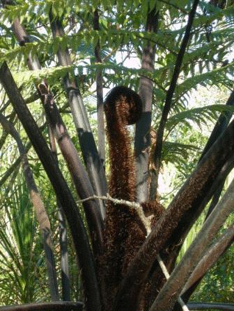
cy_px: 156
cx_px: 117
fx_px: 991
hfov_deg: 13.5
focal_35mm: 110
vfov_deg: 17.9
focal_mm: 23
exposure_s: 1/60.3
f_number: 4.8
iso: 101
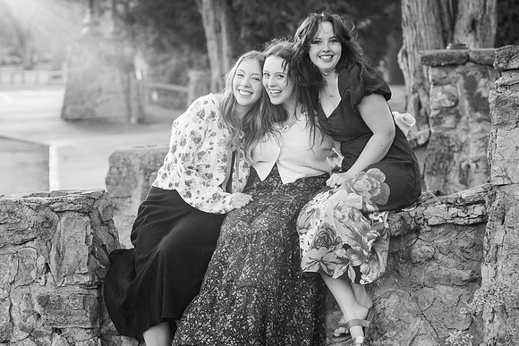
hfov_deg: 17.3
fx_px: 1701
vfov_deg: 11.6
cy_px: 173
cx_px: 260
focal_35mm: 118
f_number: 5
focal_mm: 118
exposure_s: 1/500
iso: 2000
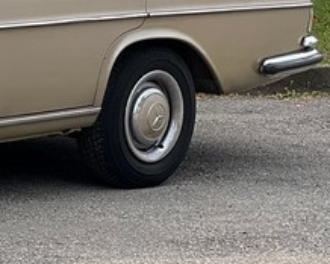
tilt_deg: -4.8
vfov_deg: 5.6
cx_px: -245
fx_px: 2693
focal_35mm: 276
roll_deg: -1.4
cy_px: 30
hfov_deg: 6.9
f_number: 2.8
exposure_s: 1/227
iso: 25
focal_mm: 9
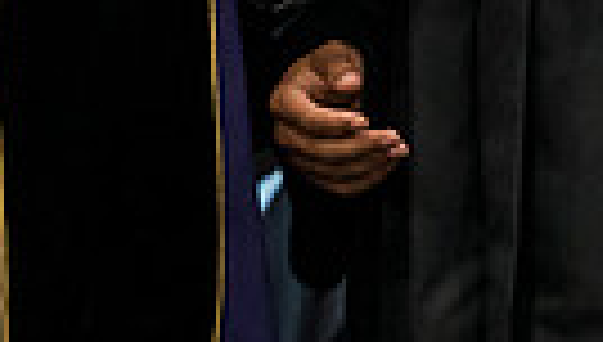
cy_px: -286
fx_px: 6232
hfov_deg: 5.5
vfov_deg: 3.1
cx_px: 108
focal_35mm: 389
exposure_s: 1/200
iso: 4000
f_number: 4.5
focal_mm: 86
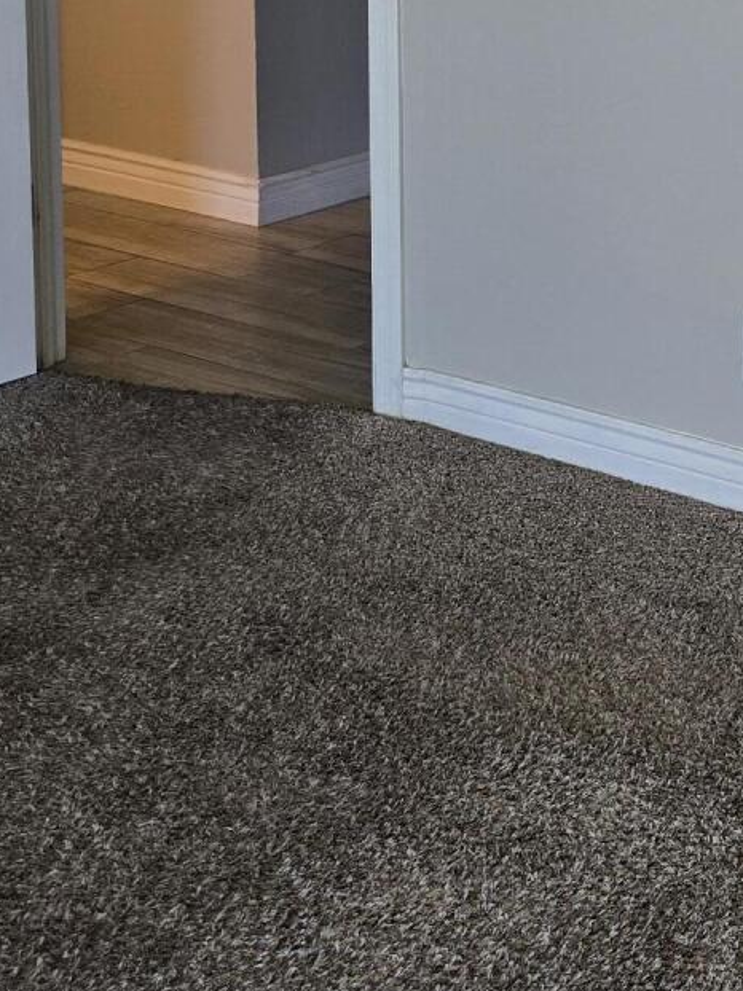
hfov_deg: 18.4
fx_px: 2119
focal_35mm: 74
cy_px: -119
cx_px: 984
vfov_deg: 24.4
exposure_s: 1/120
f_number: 1.7
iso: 125
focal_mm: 6.3
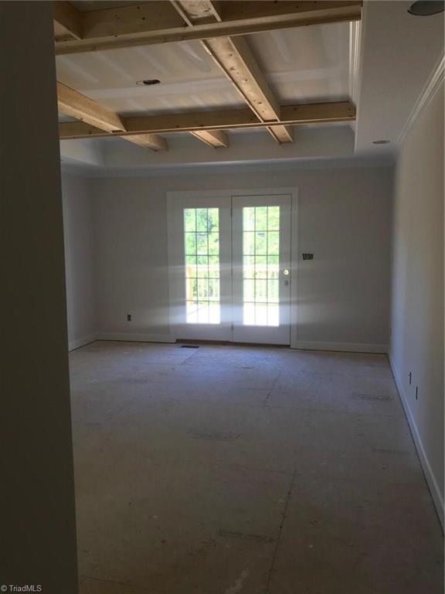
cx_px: 222
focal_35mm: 28
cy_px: 297
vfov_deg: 63.4
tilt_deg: -4.7
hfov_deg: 49.7
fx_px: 480
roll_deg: -0.9
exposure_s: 1/47
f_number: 1.8
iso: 25
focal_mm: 3.99
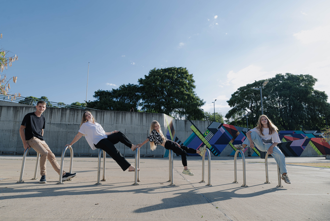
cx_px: 165
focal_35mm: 24
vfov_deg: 53.2
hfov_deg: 73.7
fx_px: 220
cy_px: 110
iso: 100
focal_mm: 24
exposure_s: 1/200
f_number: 6.3
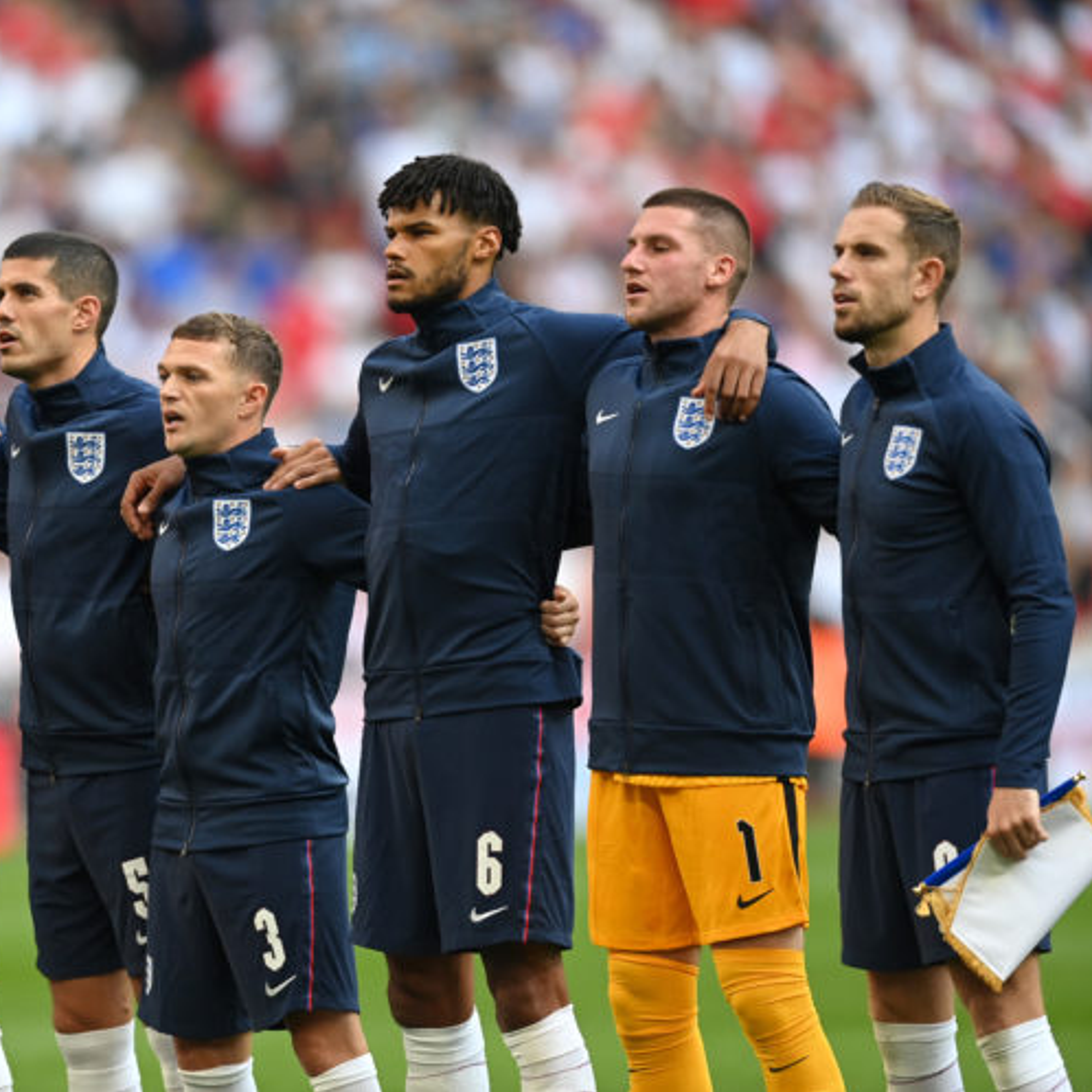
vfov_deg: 3.4
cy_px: 546
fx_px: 18273
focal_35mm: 512
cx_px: 298
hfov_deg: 3.4
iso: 1000
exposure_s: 1/2000
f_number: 3.2
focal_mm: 400
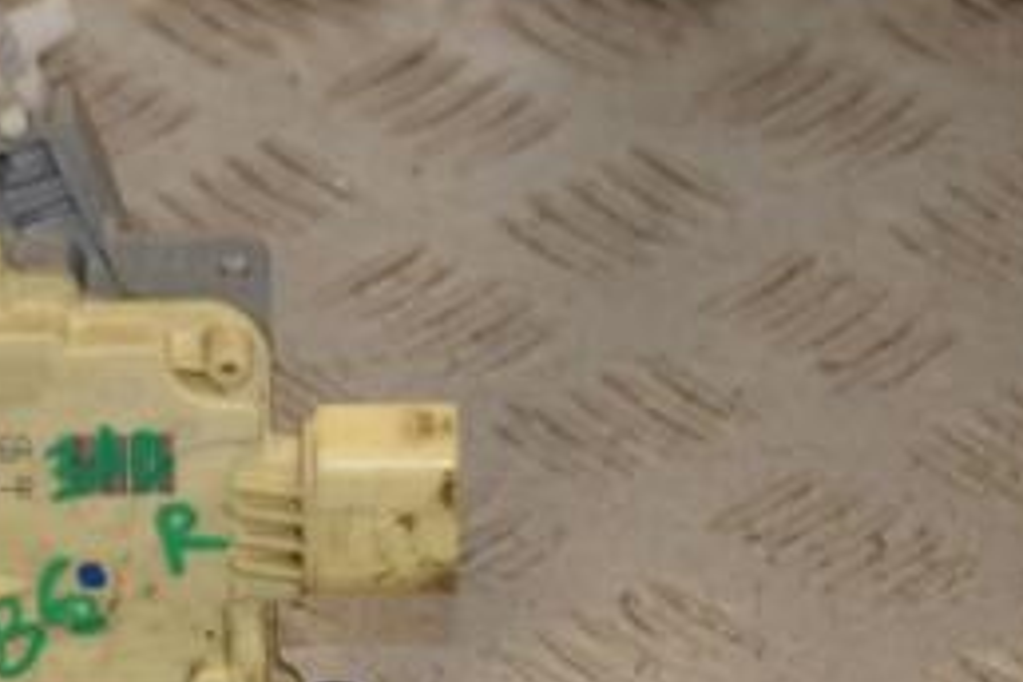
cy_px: 567
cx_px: -79
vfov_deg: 5.6
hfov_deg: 8.4
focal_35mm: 244
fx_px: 6933
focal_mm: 70
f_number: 8
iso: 800
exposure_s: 1/200
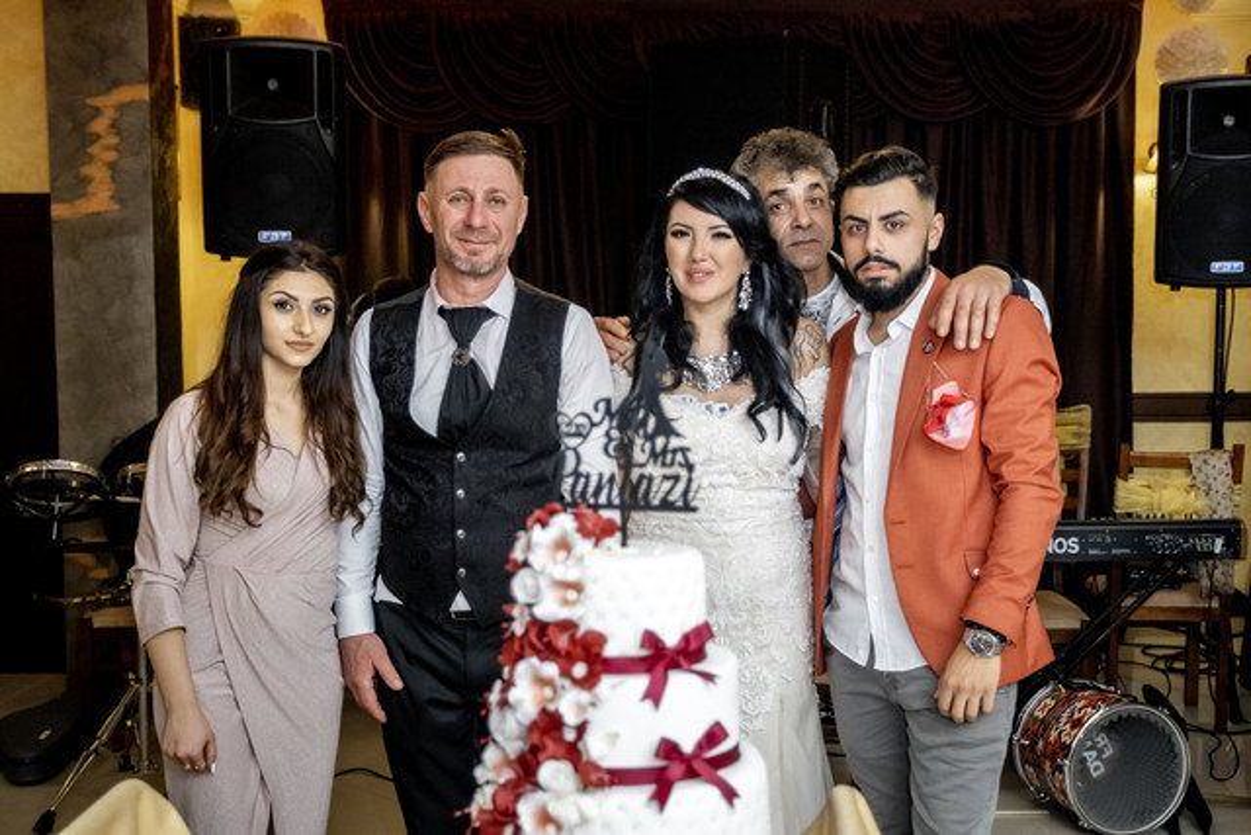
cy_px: 418
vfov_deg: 28.7
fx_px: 1634
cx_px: 626
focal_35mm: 47
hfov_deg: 41.9
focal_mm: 31.1
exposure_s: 1/125
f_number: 2.8
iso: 1600
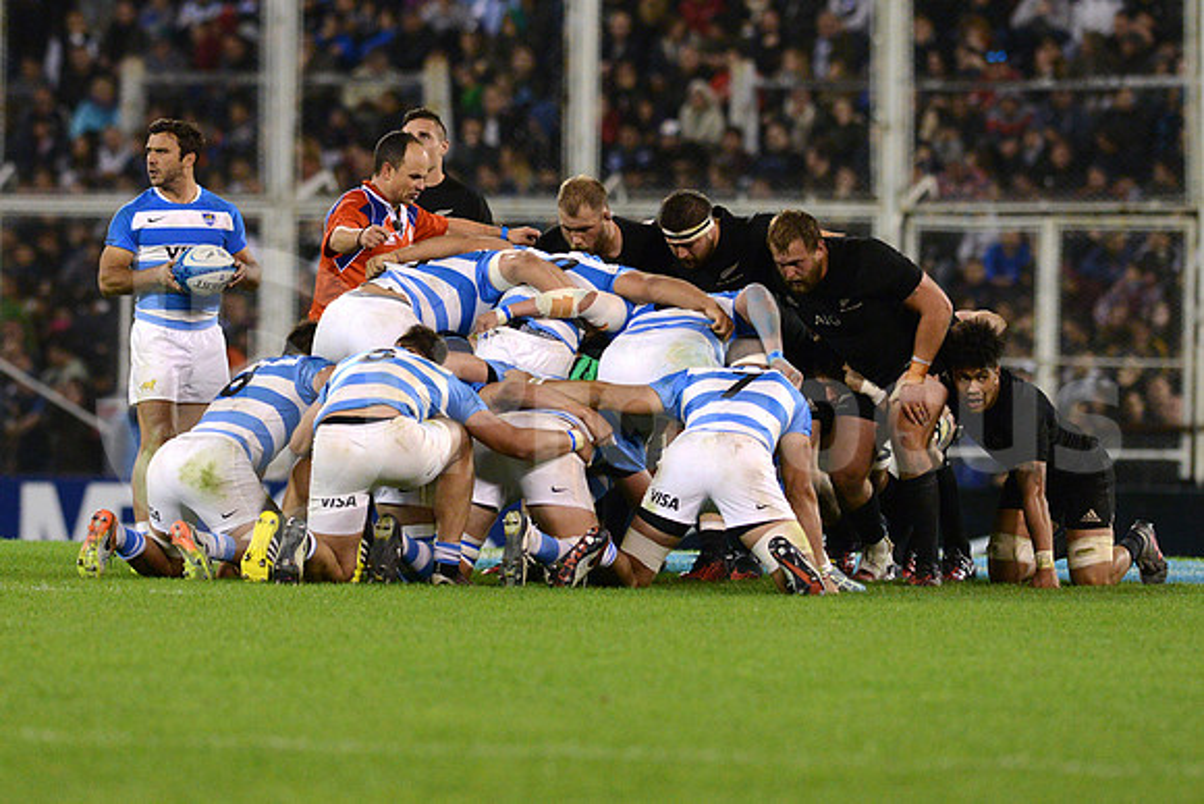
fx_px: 10035
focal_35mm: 300
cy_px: 402
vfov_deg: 4.6
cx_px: 602
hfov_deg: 6.9
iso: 4500
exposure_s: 1/1250
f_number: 4
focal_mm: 300
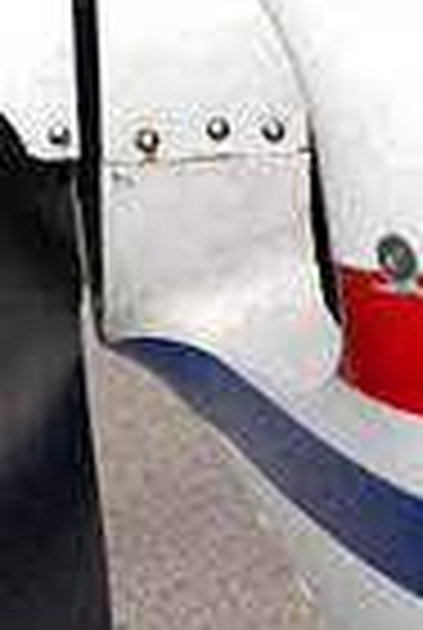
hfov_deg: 8.5
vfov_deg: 11.9
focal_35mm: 157
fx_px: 2753
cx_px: 727
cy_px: -536
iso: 64
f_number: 4.5
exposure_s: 1/800
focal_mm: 38
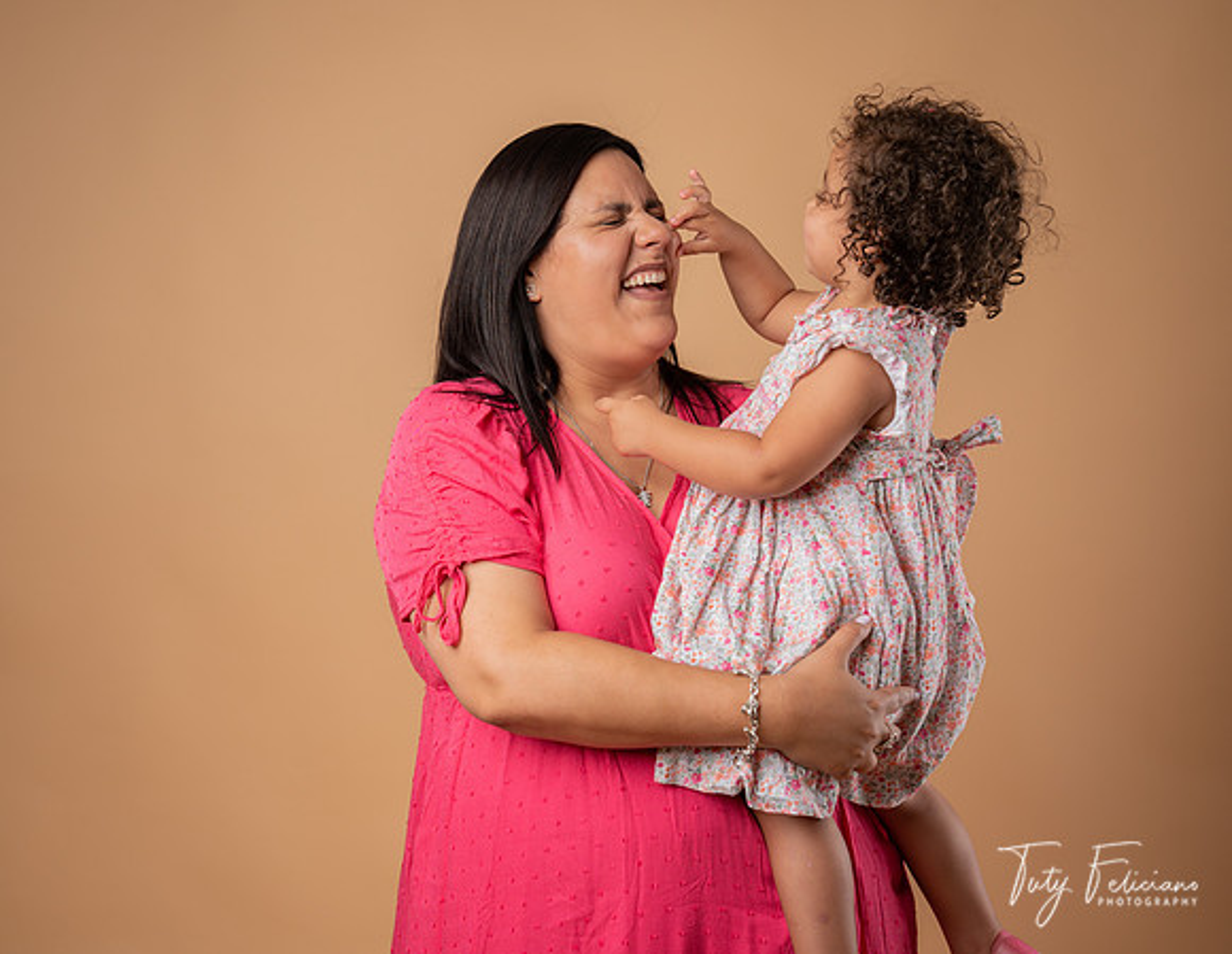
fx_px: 1939
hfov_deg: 35.2
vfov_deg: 27.6
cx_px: 511
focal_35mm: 54
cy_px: 472
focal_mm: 46
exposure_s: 1/250
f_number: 5
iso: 160
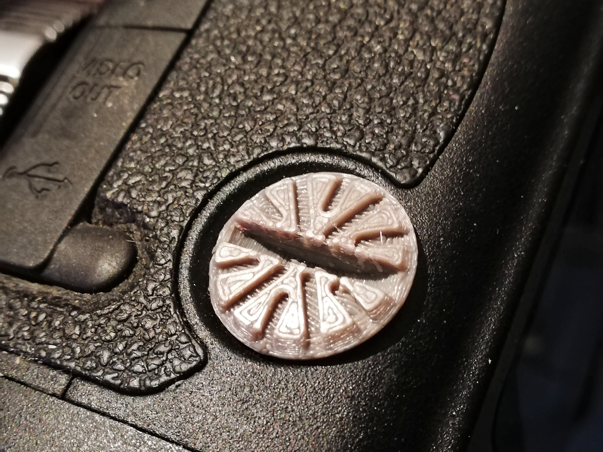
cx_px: 302
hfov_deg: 54.0
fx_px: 592
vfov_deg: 41.8
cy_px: 226
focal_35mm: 34
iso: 320
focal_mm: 3.81
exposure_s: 1/25
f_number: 2.2
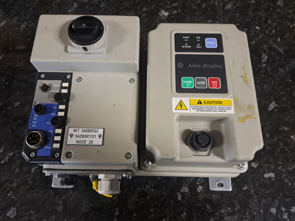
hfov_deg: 69.4
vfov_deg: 54.9
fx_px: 213
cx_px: 144
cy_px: 111
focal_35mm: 25
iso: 500
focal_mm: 5.23
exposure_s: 1/20
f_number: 1.8
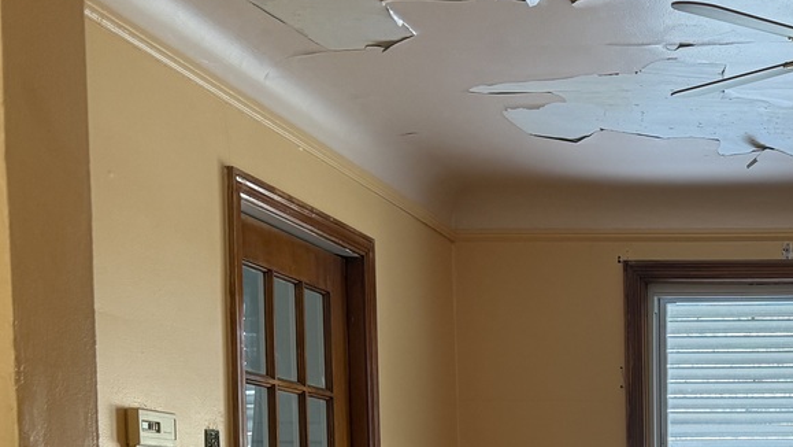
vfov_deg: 16.9
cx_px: 778
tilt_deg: -5.6
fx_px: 1367
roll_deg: +0.0
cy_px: 654
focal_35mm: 65
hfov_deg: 30.3
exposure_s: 1/120
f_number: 1.78
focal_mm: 6.76
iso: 200
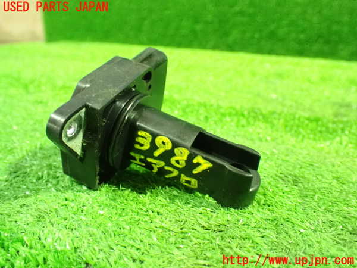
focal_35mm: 30
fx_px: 309
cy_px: 134
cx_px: 178
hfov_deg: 60.0
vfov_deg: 46.8
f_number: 2.3
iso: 1600
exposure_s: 1/30
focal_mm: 5.4
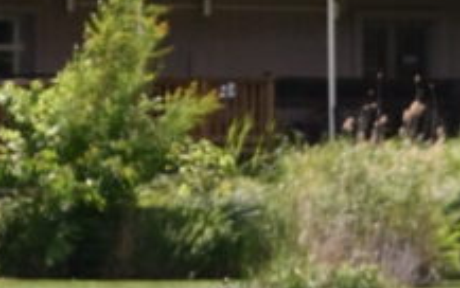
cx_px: 801
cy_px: 525
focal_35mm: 394
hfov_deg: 5.3
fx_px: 4943
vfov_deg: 3.3
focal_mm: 70
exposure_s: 1/6400
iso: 640
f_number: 4
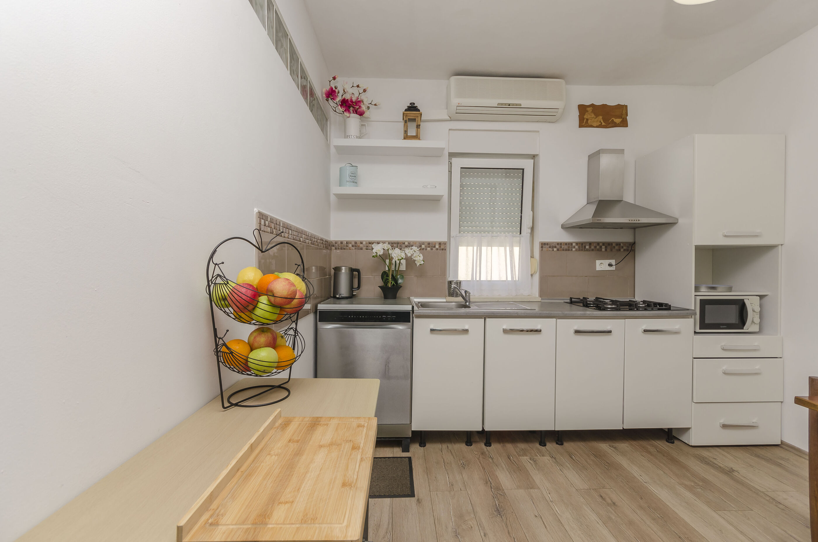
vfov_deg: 77.1
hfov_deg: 100.5
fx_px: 340
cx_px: 409
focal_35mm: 15
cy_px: 271
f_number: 8
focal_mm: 10
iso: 100
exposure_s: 1/100
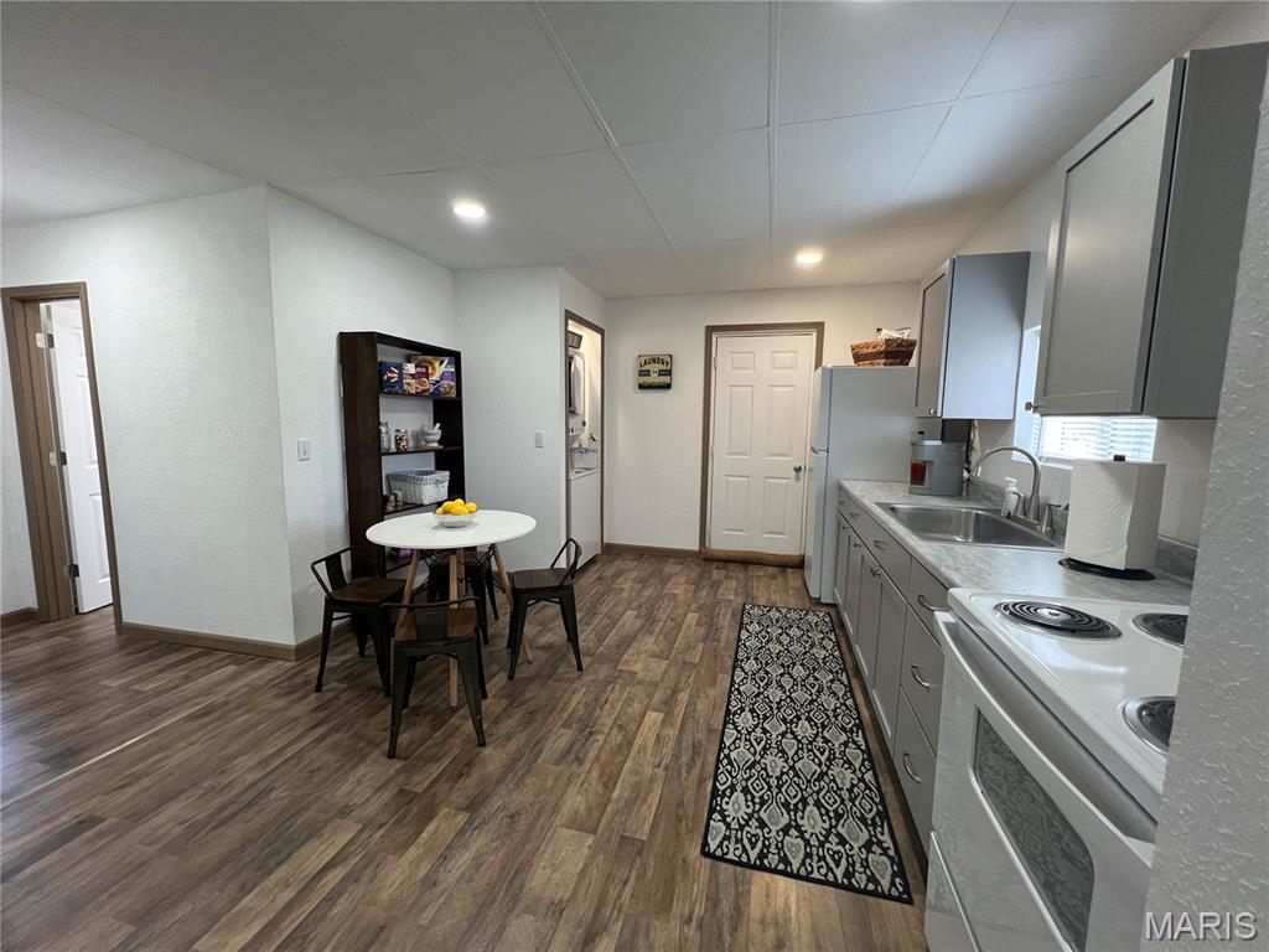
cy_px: 476
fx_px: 477
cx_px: 634
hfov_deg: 106.2
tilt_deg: -7.2
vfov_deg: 89.9
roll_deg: -0.7
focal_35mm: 13
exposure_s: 1/99
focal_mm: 1.57
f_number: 1.8
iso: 200
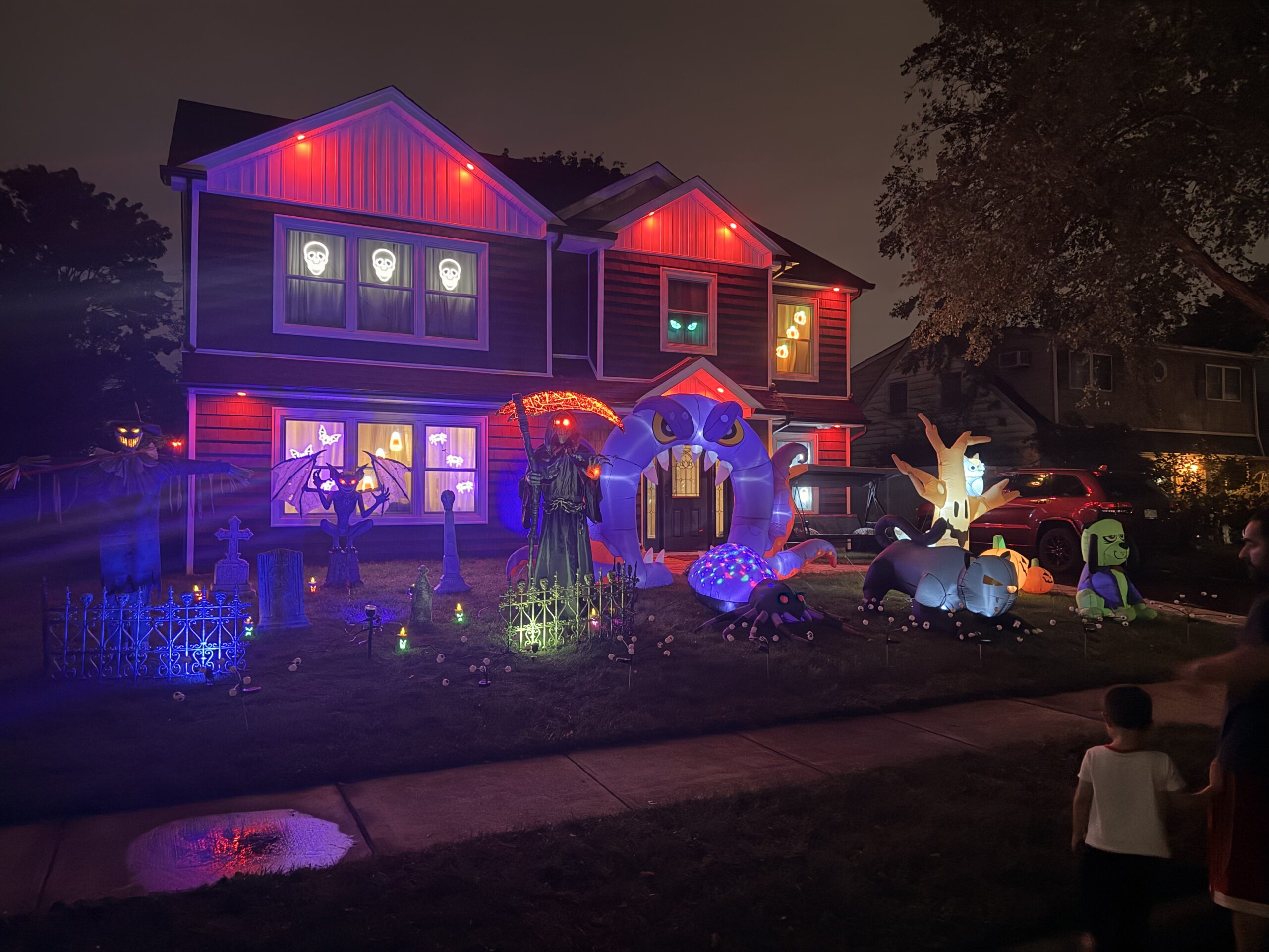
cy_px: 476
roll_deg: +0.3
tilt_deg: +1.6
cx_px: 634
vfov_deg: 56.8
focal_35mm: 24
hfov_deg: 71.6
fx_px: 880
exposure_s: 1/24
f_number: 1.78
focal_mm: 6.76
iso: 1600
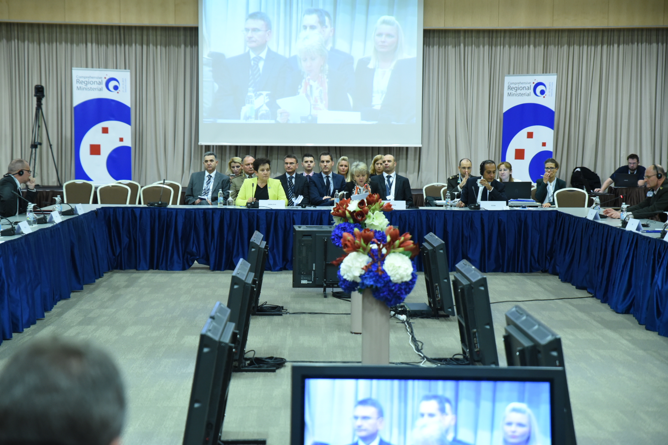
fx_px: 1299
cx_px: 334
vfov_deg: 19.5
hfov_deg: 28.8
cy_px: 222
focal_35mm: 70
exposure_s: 1/60
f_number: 4
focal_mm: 70
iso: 2500
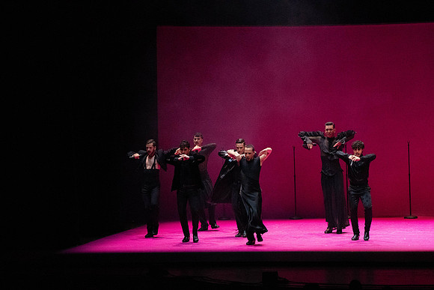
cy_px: 145
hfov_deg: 11.7
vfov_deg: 7.9
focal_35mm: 175
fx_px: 2110
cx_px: 217
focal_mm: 175
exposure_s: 1/400
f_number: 9
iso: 25600
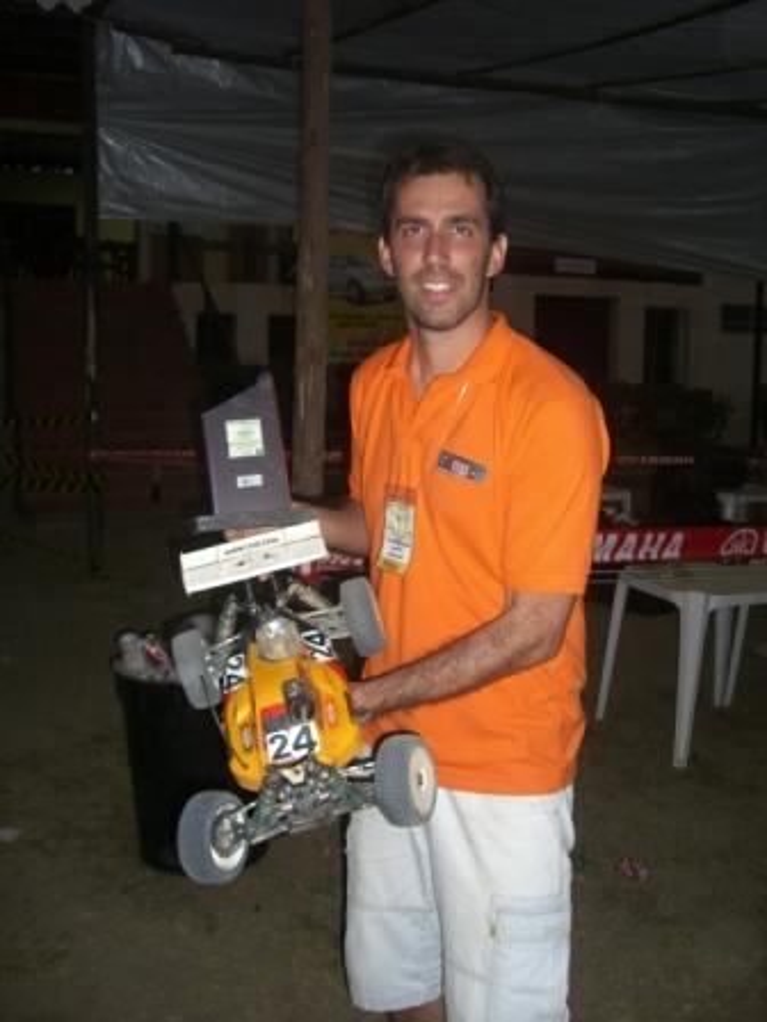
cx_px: 384
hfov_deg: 37.7
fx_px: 1123
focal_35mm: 38
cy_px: 511
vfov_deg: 49.0
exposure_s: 1/60
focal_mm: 6.2
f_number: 2.7
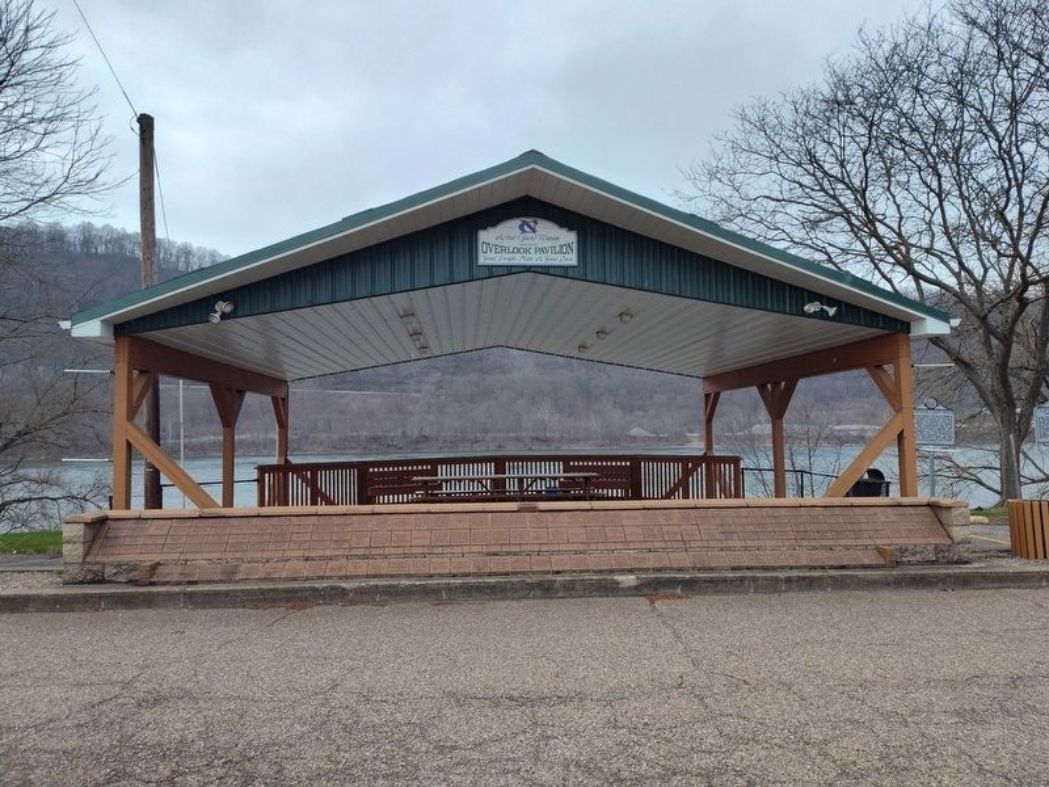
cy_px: 394
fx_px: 697
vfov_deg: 58.9
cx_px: 524
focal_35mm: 23
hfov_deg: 73.9
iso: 100
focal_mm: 5.56
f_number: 1.8
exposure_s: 1/699
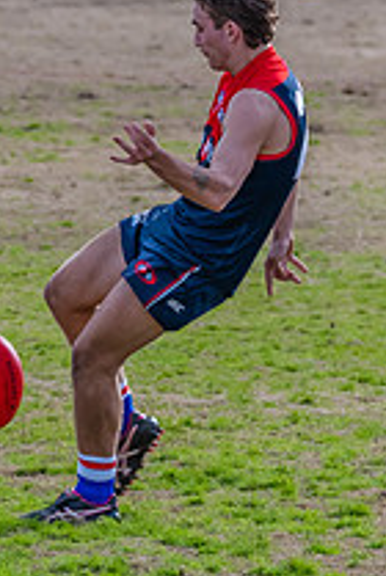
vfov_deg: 2.6
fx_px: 12599
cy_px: 238
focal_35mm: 786
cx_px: 115
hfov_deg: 1.8
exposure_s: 1/1600
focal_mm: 190
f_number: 5
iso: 800
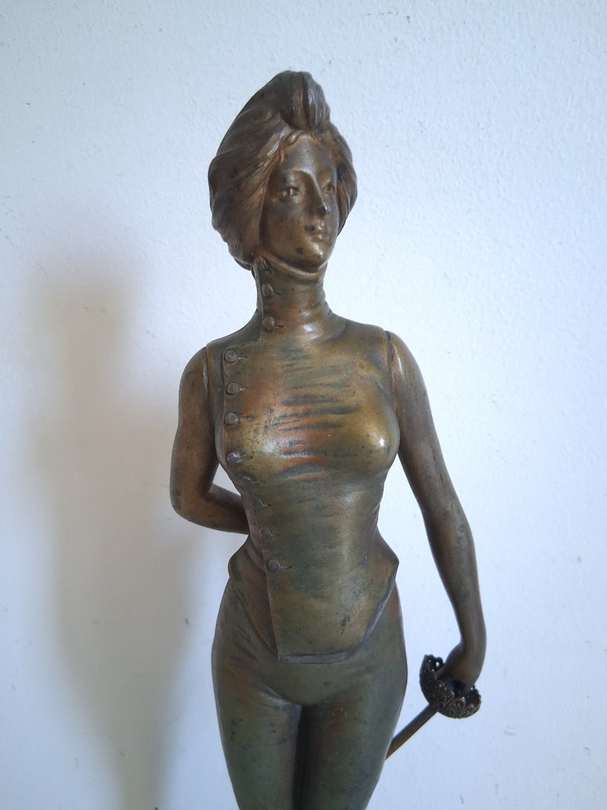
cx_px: 304
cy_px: 405
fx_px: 608
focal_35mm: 26
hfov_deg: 53.1
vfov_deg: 67.3
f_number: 1.8
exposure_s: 1/30
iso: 400
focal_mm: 3.98
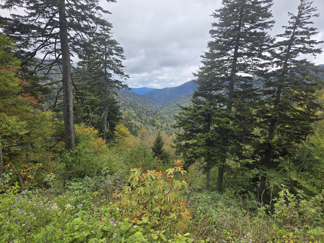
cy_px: 122
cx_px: 162
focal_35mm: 23
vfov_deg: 58.9
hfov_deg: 73.9
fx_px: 215
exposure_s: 1/1000
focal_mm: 5.4
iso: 25
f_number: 1.8
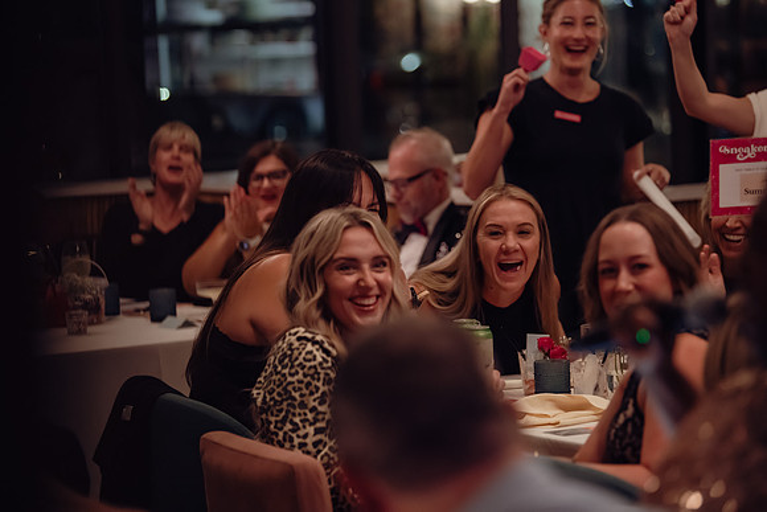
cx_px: 383
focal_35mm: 132
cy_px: 256
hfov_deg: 15.5
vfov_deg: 10.4
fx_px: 2817
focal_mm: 130
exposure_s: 1/200
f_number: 2.8
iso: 4000
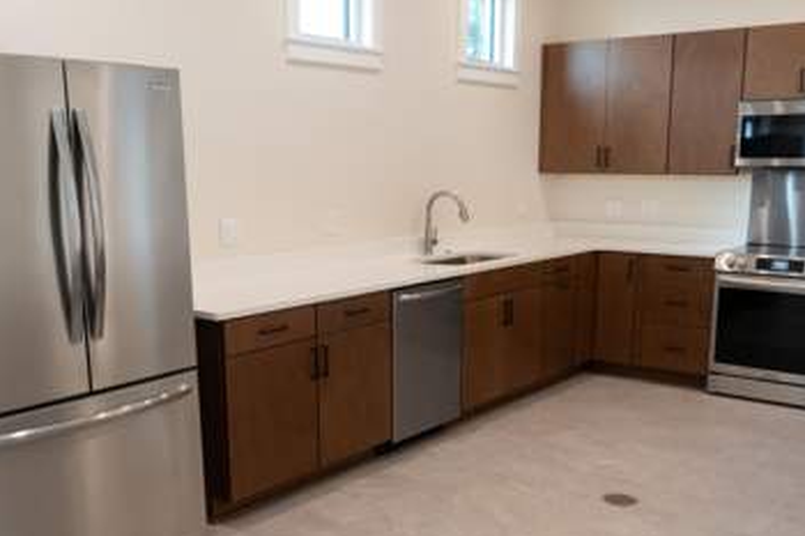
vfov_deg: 34.0
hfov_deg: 49.6
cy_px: 328
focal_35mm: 39
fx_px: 872
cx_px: 384
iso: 1250
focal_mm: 28
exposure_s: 1/160
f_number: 4
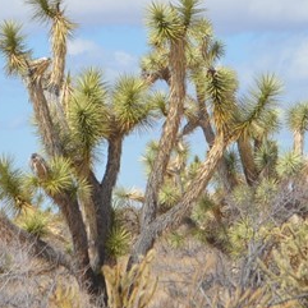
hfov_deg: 5.6
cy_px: 185
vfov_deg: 5.6
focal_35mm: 315
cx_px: 286
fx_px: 3170
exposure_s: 1/1600
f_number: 7.1
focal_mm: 55
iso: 400
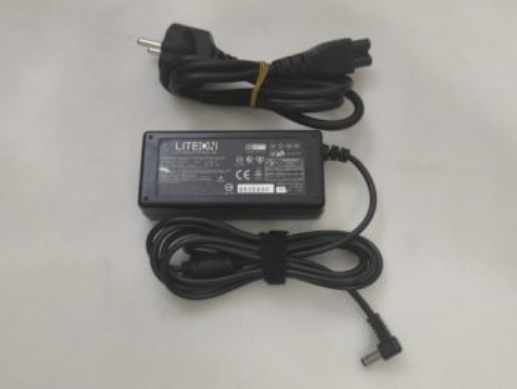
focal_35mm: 35
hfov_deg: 52.6
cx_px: 258
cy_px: 194
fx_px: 523
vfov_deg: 40.7
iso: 400
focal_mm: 6.57
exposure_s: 1/50
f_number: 1.6
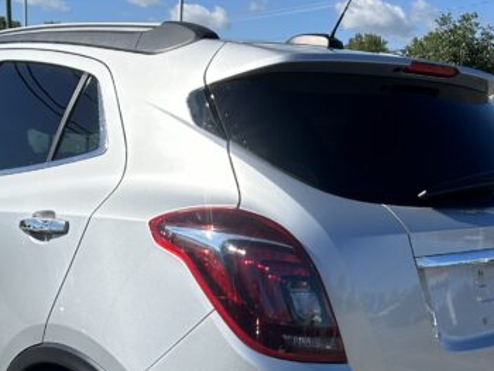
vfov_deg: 19.3
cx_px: 224
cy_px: 278
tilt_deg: -11.6
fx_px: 1085
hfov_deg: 25.6
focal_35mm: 76
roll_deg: -1.7
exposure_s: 1/4831
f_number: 1.5
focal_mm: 5.7
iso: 50
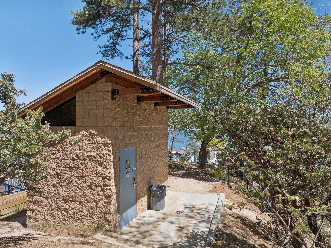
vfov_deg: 56.8
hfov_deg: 71.6
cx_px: 166
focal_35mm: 24
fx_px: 229
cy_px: 124
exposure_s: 1/60
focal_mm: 12.29
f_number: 2.8
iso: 100
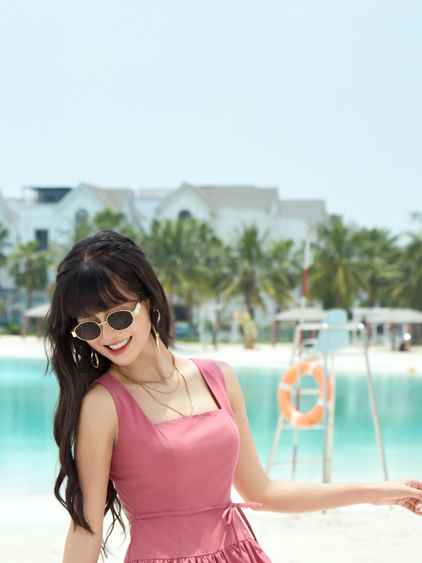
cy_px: 608
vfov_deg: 18.2
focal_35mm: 104
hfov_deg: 14.2
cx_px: 105
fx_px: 1690
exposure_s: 1/800
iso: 100
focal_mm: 48
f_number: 4
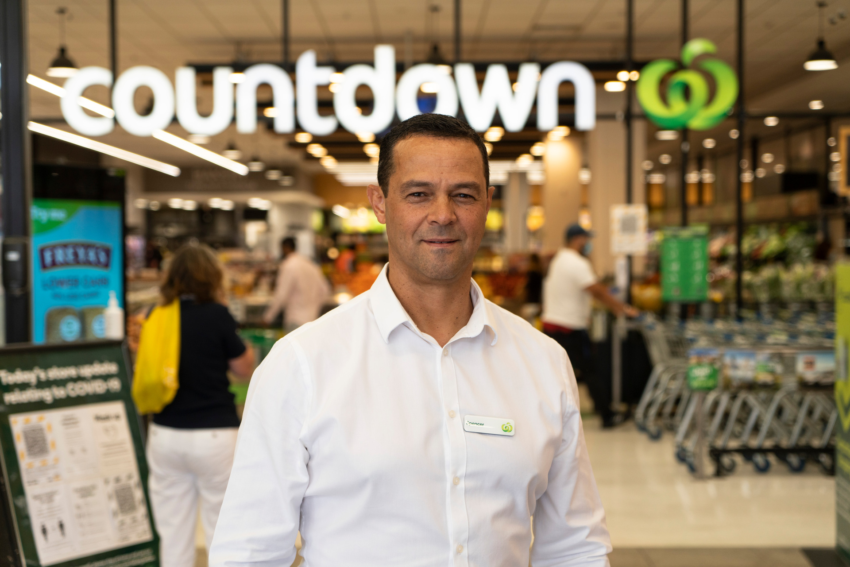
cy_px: 284
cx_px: 425
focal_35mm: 62
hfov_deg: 32.4
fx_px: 1464
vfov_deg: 21.9
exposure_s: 1/200
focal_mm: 62
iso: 500
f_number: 4
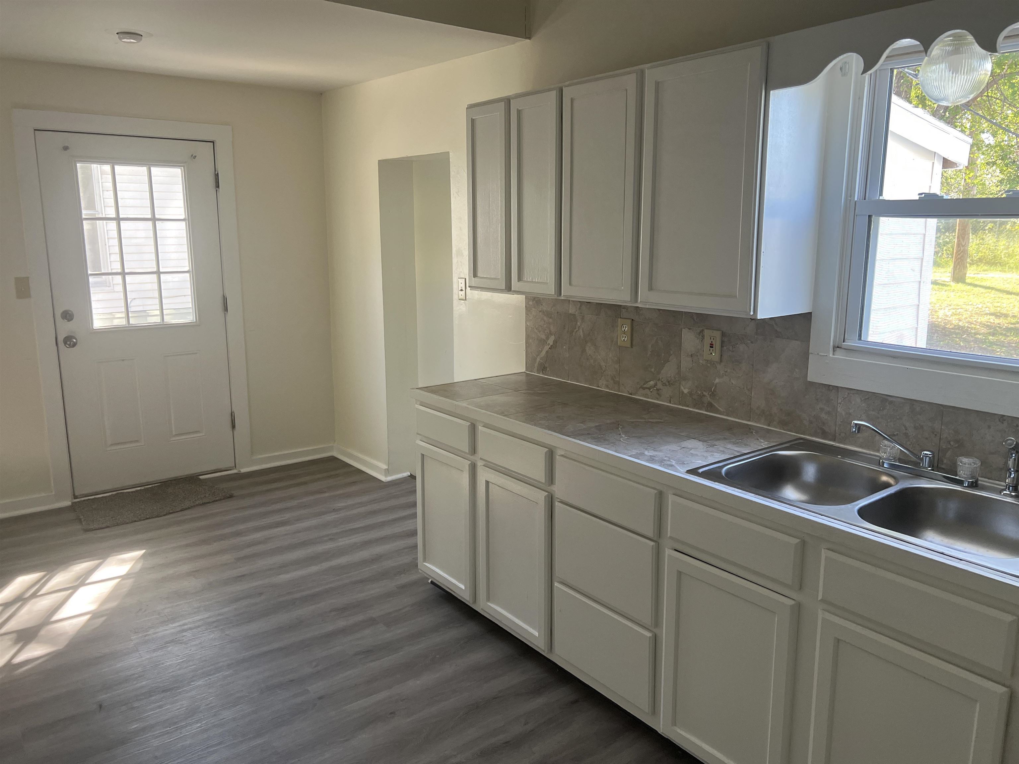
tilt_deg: -12.5
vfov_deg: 53.1
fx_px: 765
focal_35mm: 26
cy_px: 382
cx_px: 510
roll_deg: +0.0
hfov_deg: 67.3
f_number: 1.5
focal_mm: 5.7
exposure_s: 1/121
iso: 125
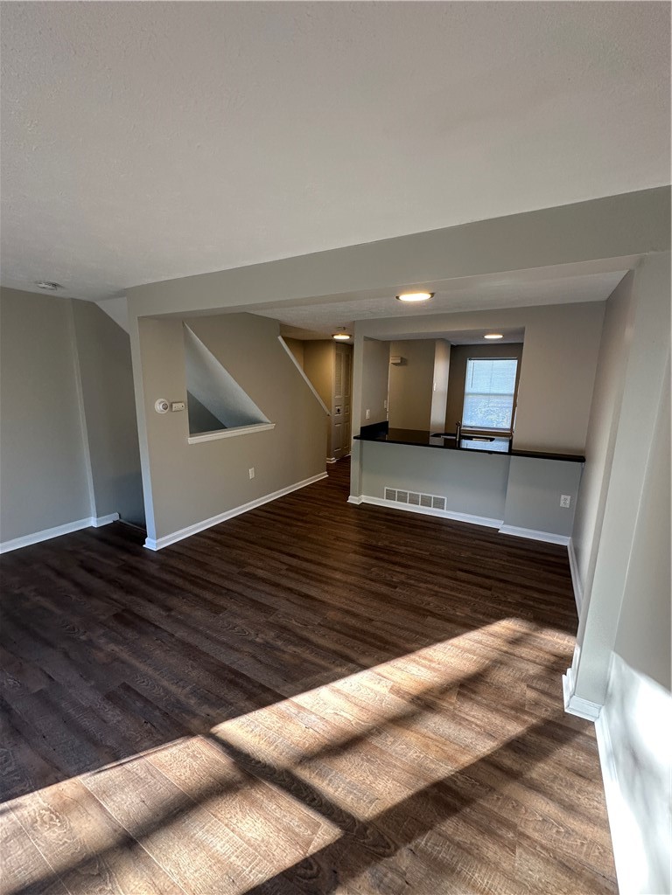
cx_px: 336
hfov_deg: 85.7
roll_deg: -2.3
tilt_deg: -10.3
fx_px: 362
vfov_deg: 102.1
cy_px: 448
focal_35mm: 14
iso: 200
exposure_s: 1/99
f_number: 2.2
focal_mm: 2.22
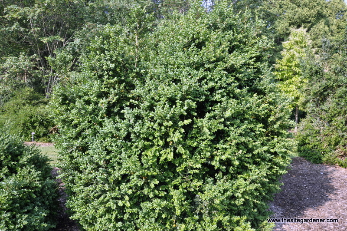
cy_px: 116
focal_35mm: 27
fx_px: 260
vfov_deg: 47.9
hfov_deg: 67.4
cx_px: 174
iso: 200
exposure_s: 1/80
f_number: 9
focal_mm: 18
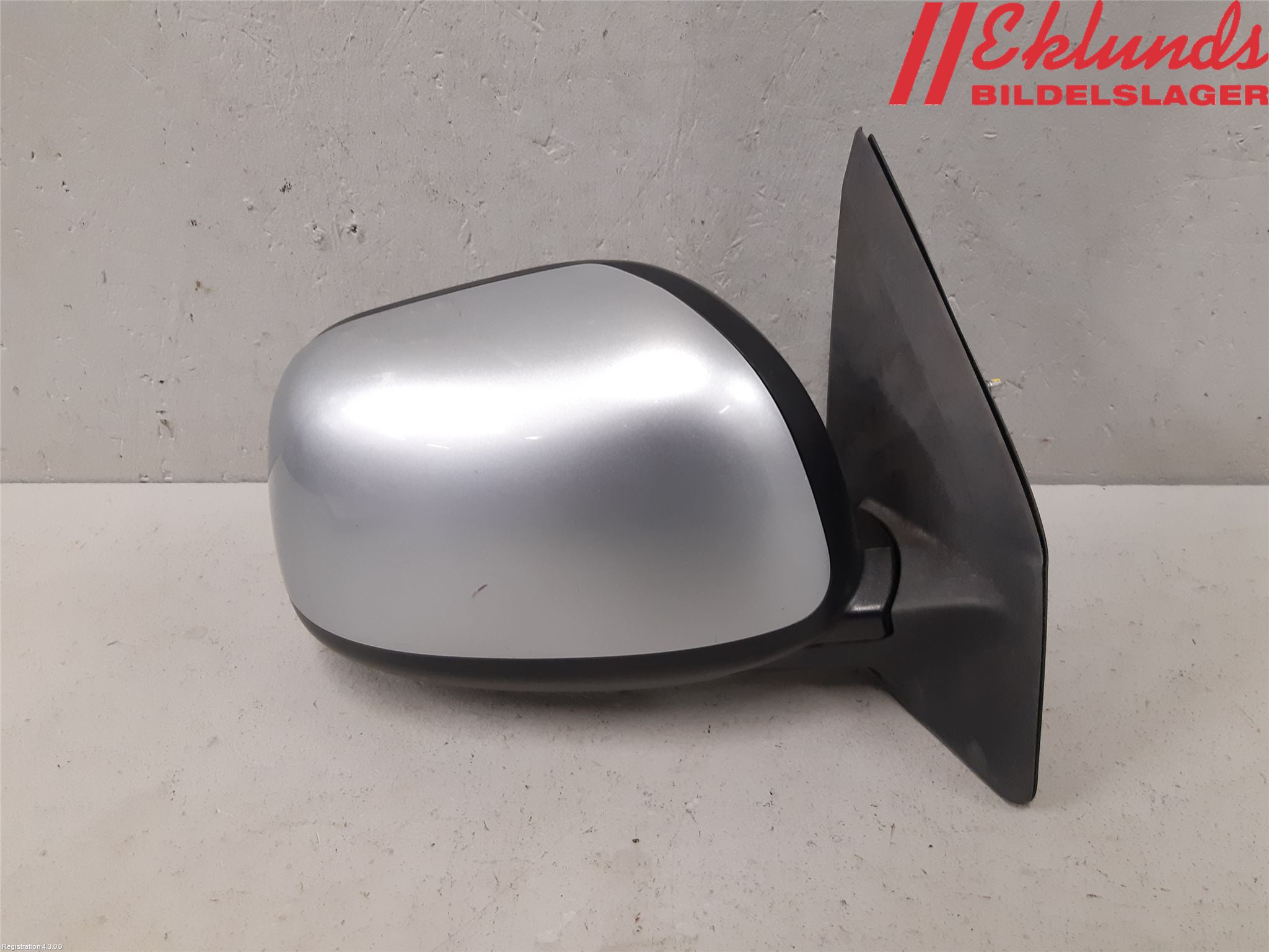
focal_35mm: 26
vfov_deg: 53.1
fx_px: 953
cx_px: 634
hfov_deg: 67.3
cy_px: 476
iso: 160
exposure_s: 1/50
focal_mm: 3.93
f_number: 1.7
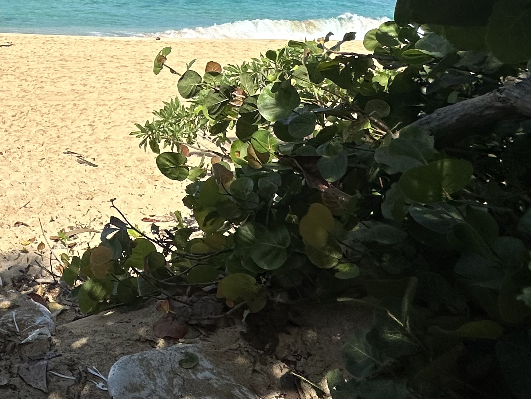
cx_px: -57
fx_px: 598
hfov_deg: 39.1
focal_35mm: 39
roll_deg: -0.3
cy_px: -18
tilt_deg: -6.1
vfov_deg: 33.1
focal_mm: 2.22
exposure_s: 1/4132
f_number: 2.2
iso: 50
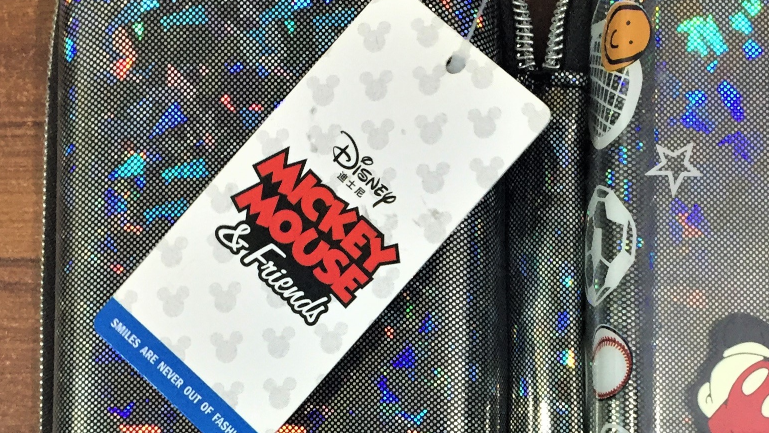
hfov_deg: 31.0
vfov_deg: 17.7
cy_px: 410
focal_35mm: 67
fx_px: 1366
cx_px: 547
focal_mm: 4.15
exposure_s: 1/33
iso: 125
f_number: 2.2
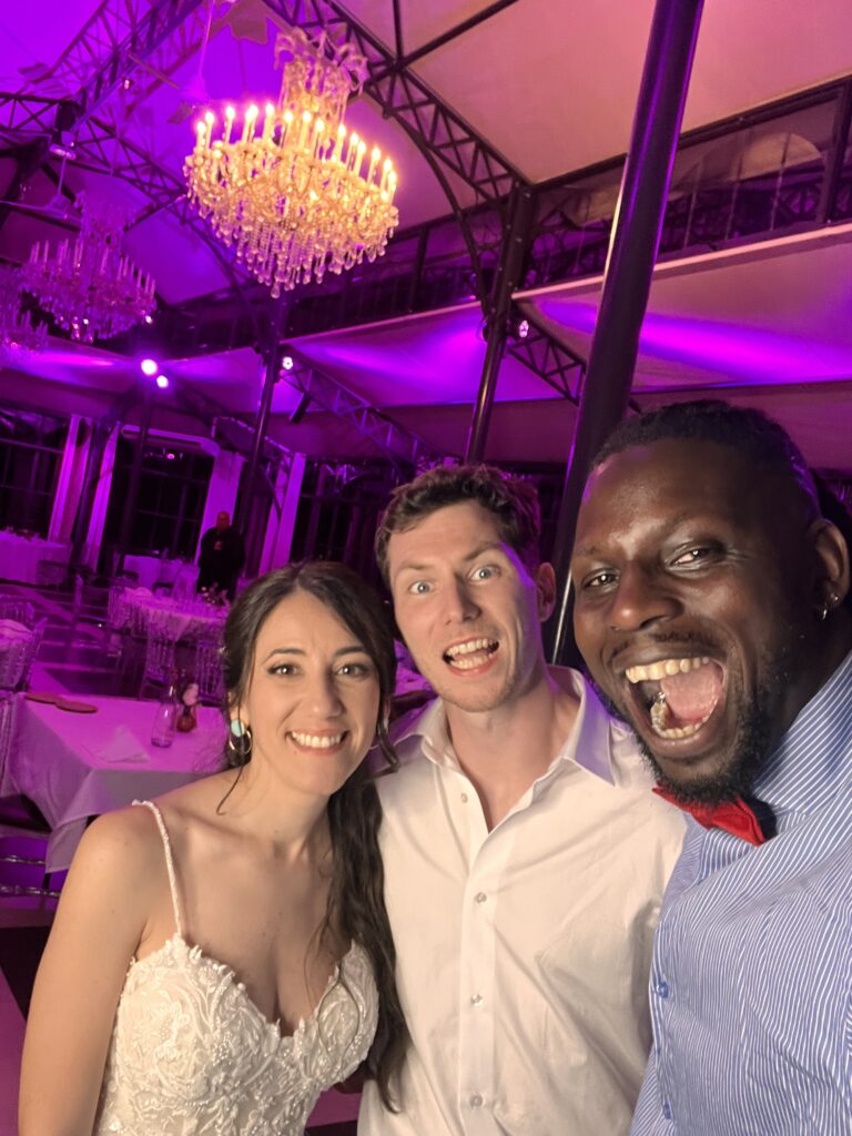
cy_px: 568
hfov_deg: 46.8
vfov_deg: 60.0
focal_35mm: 30
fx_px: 985
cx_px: 426
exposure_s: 1/33
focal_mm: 2.71
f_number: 2.2
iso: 320
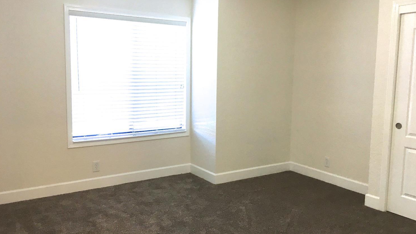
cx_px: 208
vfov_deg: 36.7
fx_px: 353
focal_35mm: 32
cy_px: 111
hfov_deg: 61.0
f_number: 2.2
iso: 50
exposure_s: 1/30
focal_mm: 4.15
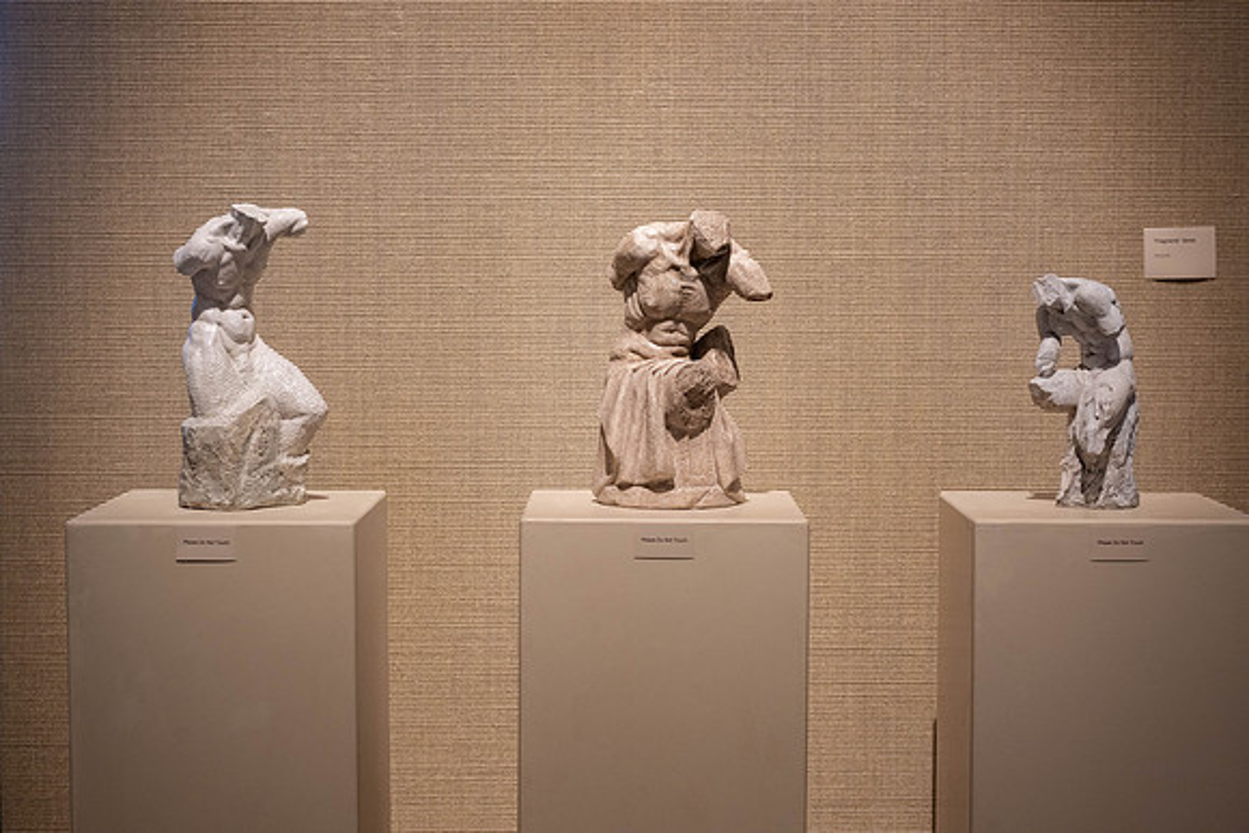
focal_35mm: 70
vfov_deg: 19.5
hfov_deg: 28.8
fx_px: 2429
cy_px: 416
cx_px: 624
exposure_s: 1/60
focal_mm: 70
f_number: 5.6
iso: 1000
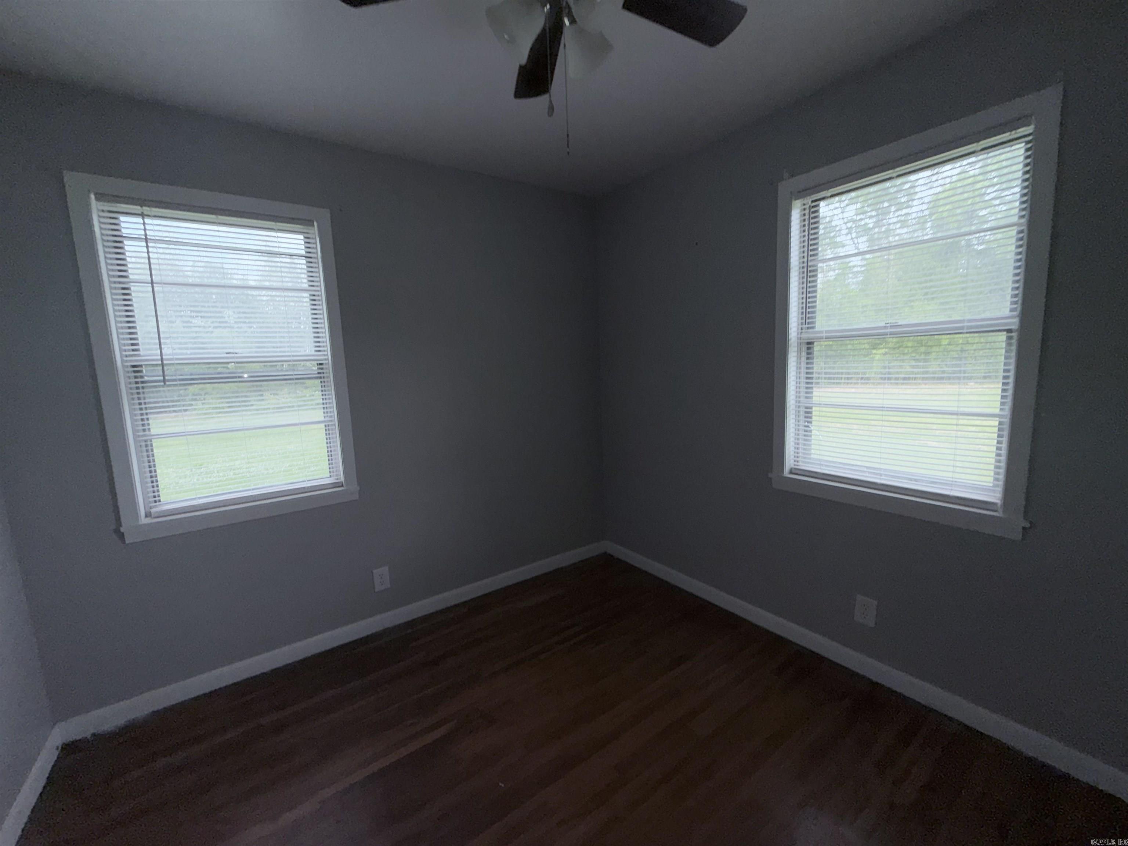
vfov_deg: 85.7
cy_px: 423
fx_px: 456
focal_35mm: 14
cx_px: 564
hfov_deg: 102.1
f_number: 2.2
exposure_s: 1/184
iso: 16
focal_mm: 2.22
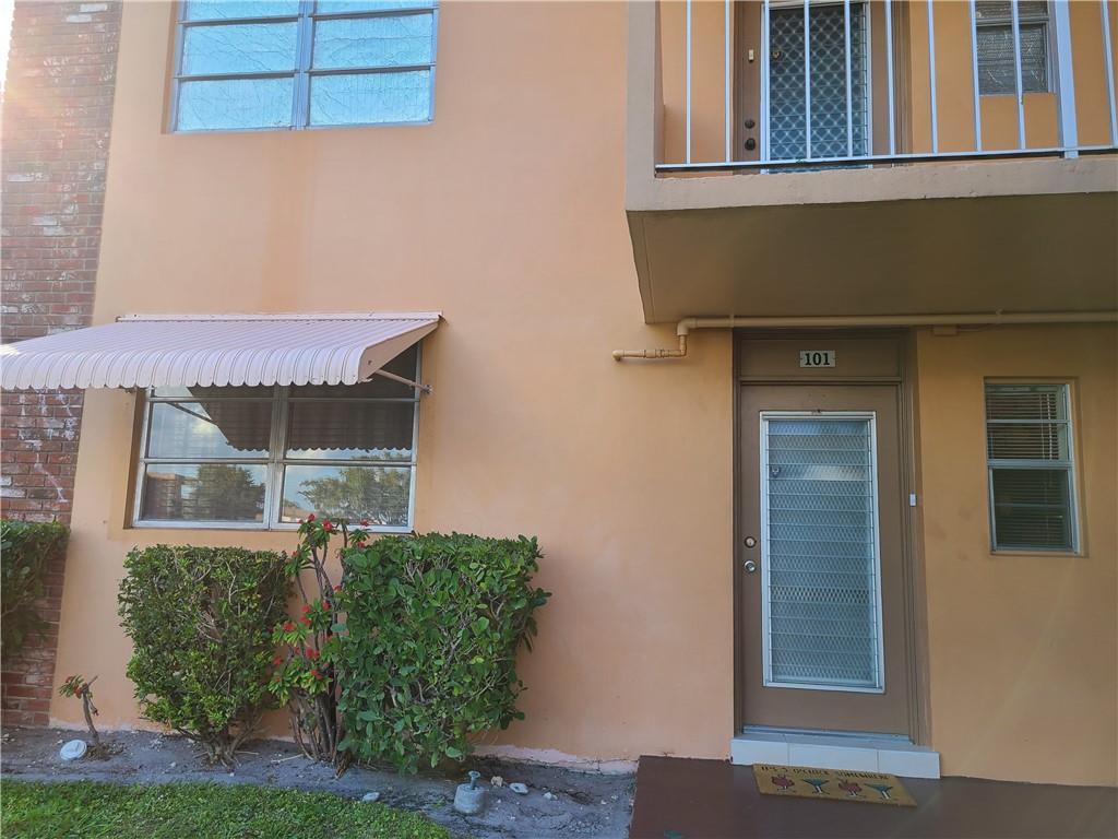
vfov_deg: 53.1
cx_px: 559
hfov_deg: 67.3
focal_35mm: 26
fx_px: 840
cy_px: 420
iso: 40
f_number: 1.8
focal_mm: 5.4
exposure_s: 1/329
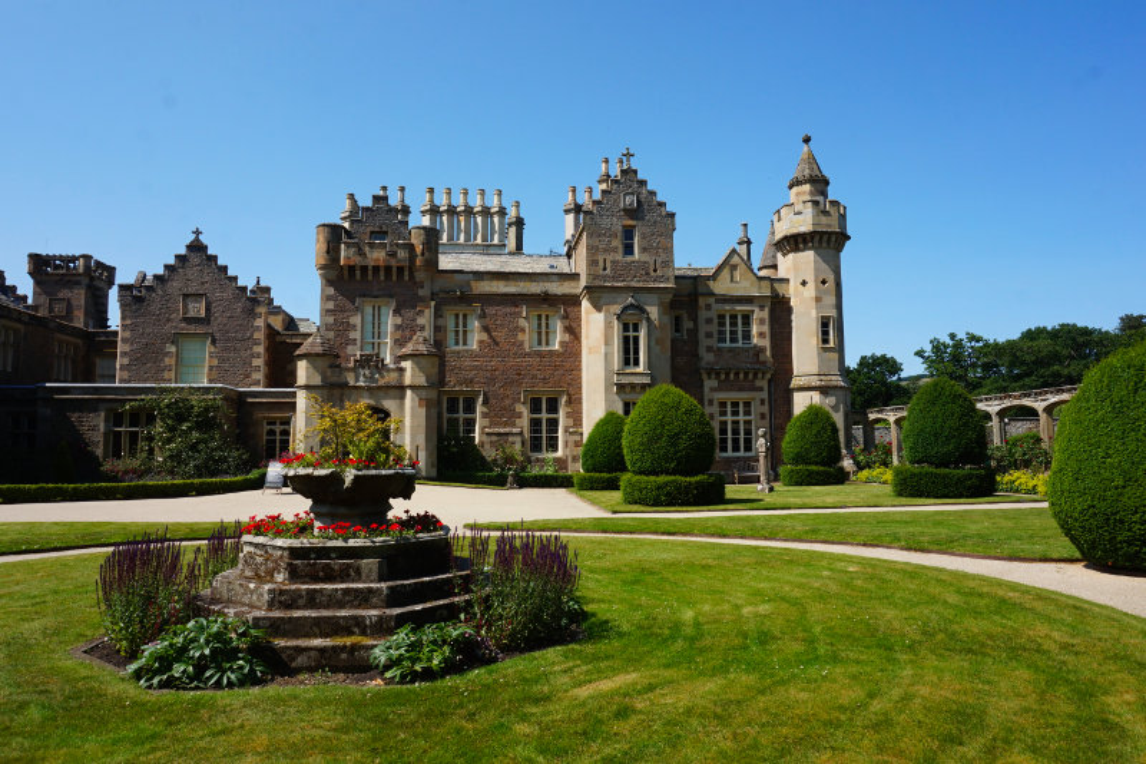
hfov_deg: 73.8
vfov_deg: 53.1
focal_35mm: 24
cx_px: 573
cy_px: 382
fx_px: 764
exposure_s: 1/100
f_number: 14
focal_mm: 16
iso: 100
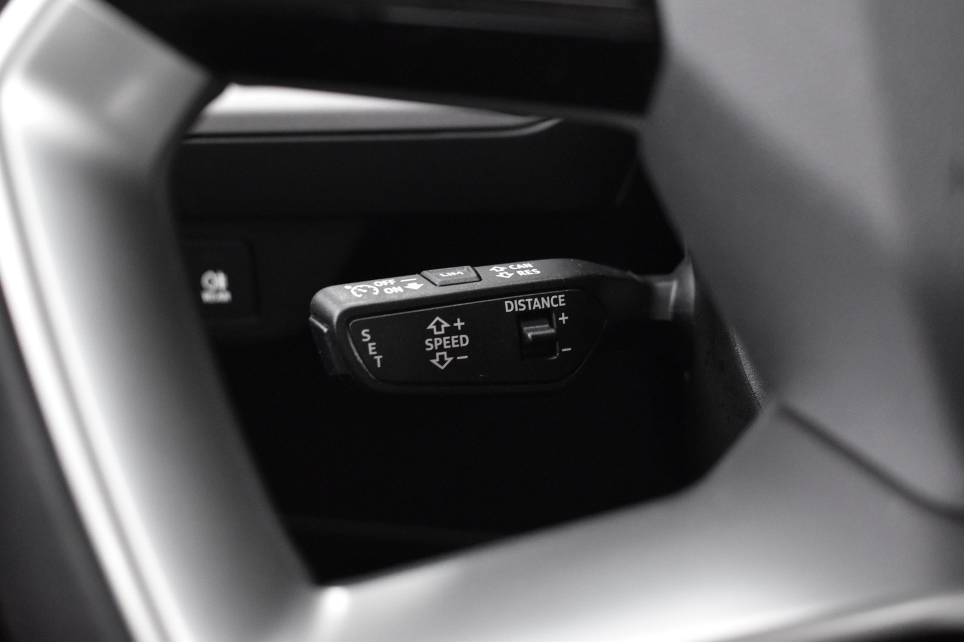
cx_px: 482
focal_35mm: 52
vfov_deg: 25.8
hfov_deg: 37.9
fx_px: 1406
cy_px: 321
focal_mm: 35
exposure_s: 1/8
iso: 3200
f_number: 4.5
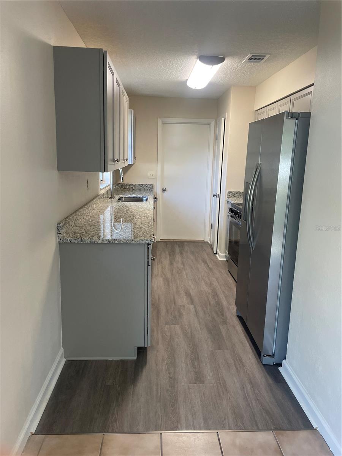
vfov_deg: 67.3
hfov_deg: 53.1
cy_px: 228
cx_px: 171
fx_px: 343
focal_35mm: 26
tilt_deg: -9.5
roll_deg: -1.4
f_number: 1.6
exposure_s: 1/120
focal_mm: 4.2
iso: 125
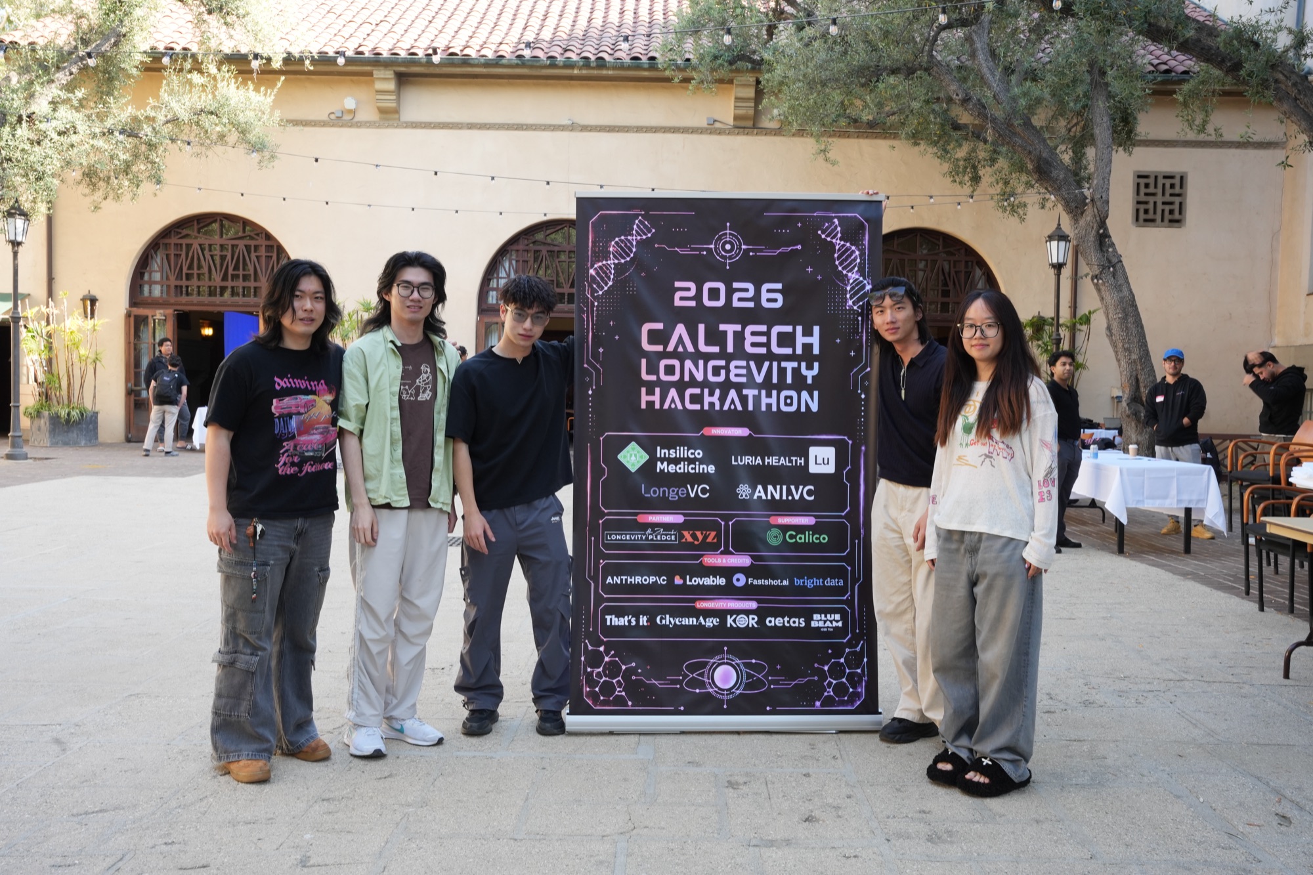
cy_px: 438
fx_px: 1207
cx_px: 656
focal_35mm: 33
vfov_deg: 39.9
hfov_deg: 57.1
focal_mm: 33.1
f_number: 11
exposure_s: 1/50
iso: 640
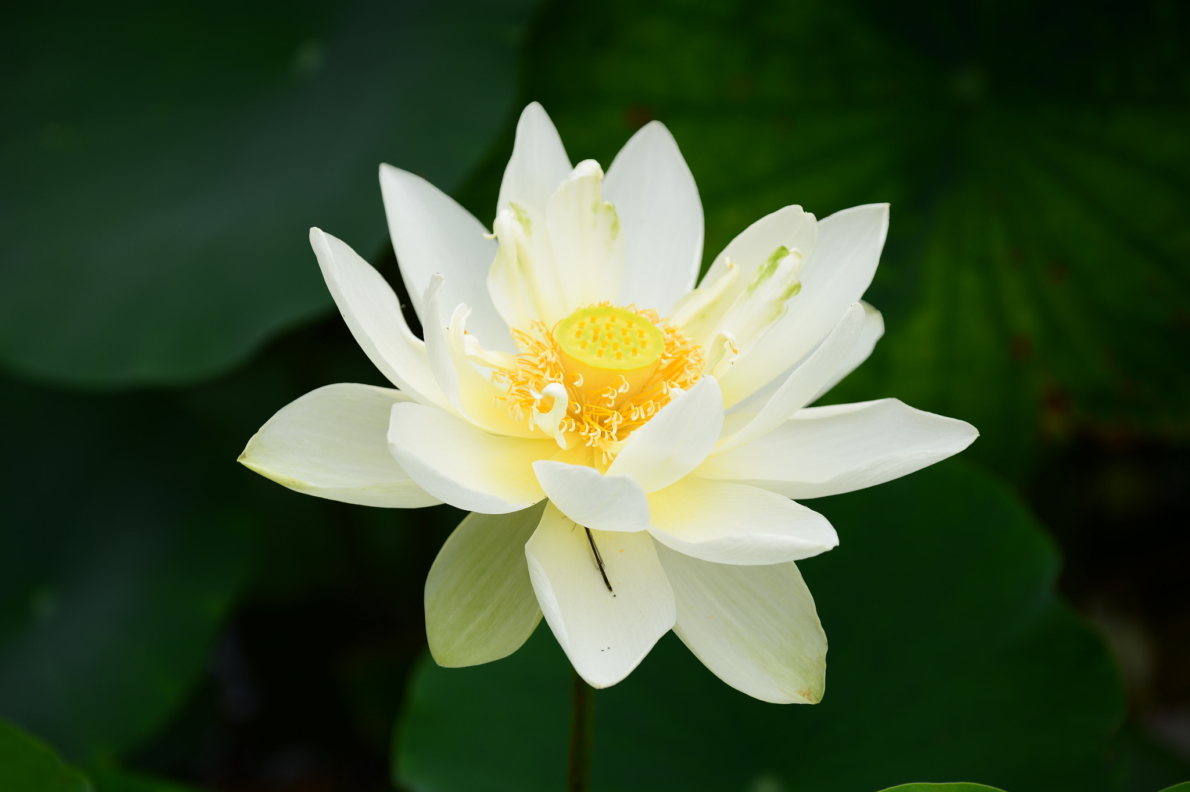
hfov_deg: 8.2
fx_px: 8259
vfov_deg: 5.5
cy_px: 396
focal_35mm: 250
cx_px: 595
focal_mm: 250
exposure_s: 1/160
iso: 100
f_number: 5.6
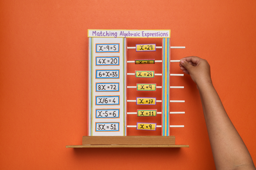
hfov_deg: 50.7
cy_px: 85
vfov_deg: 35.0
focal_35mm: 38
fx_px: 270
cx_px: 128
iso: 100
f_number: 9
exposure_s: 1/100
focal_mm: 38
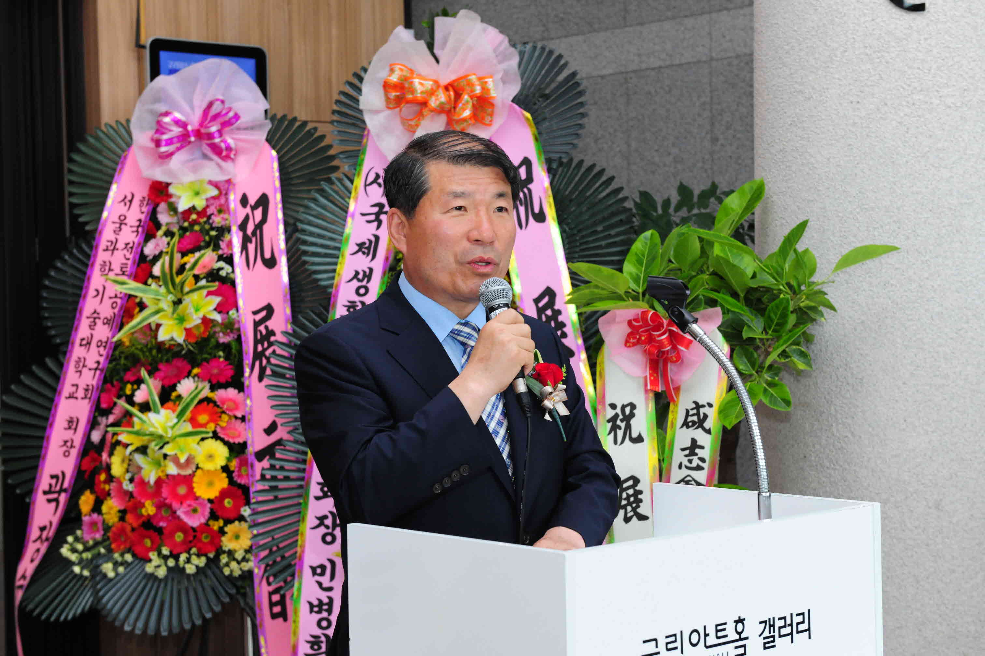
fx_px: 1915
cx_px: 492
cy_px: 328
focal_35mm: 70
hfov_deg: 28.8
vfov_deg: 19.5
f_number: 8
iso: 1600
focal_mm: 70
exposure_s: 1/125
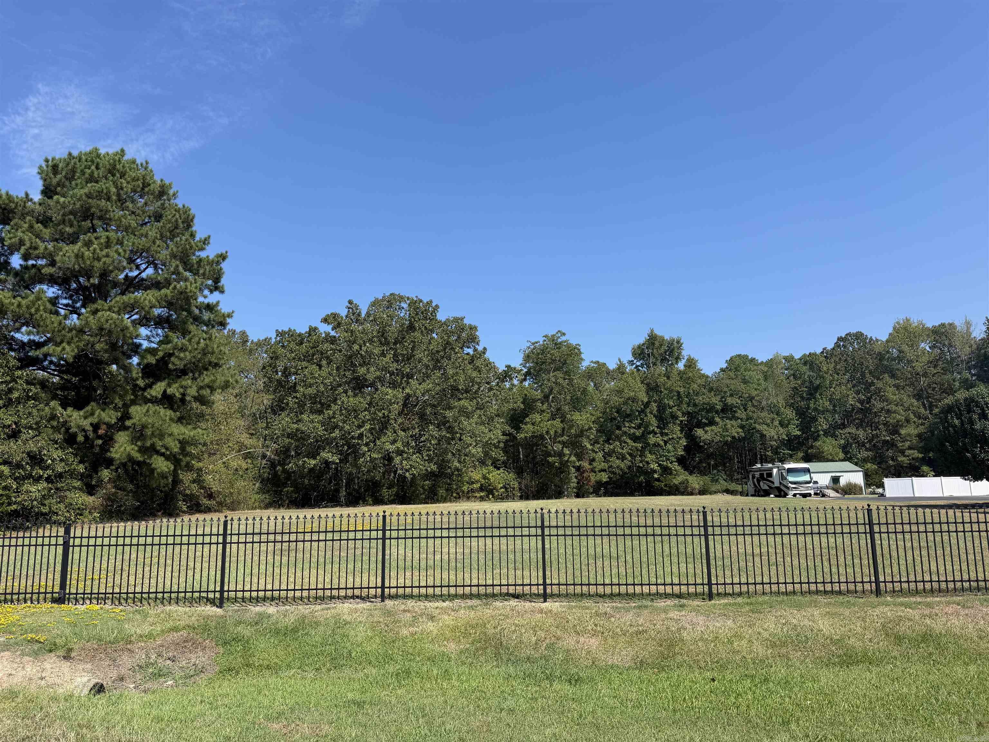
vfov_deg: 56.8
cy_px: 371
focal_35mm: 24
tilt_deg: +9.8
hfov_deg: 71.6
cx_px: 494
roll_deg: +2.4
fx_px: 686
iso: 80
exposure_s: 1/3759
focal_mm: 6.76
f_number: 1.78
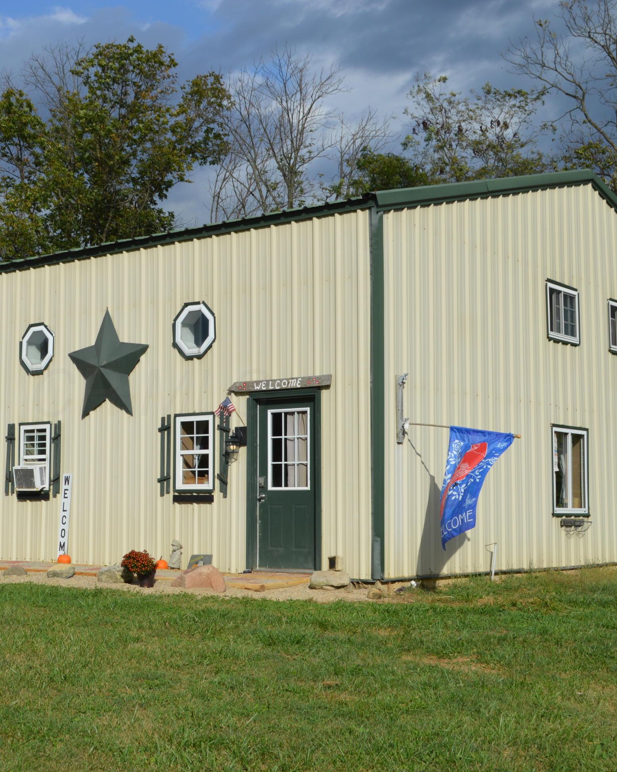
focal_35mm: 52
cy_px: 392
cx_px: 151
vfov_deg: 36.0
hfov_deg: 28.7
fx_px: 1187
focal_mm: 24
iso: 100
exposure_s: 1/320
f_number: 9
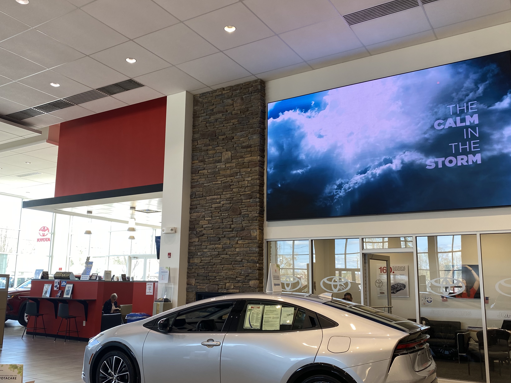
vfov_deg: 44.1
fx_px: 472
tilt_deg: +8.8
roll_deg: -1.5
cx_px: 235
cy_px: 200
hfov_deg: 56.7
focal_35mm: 32
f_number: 1.8
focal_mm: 4.25
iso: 50
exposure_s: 1/151
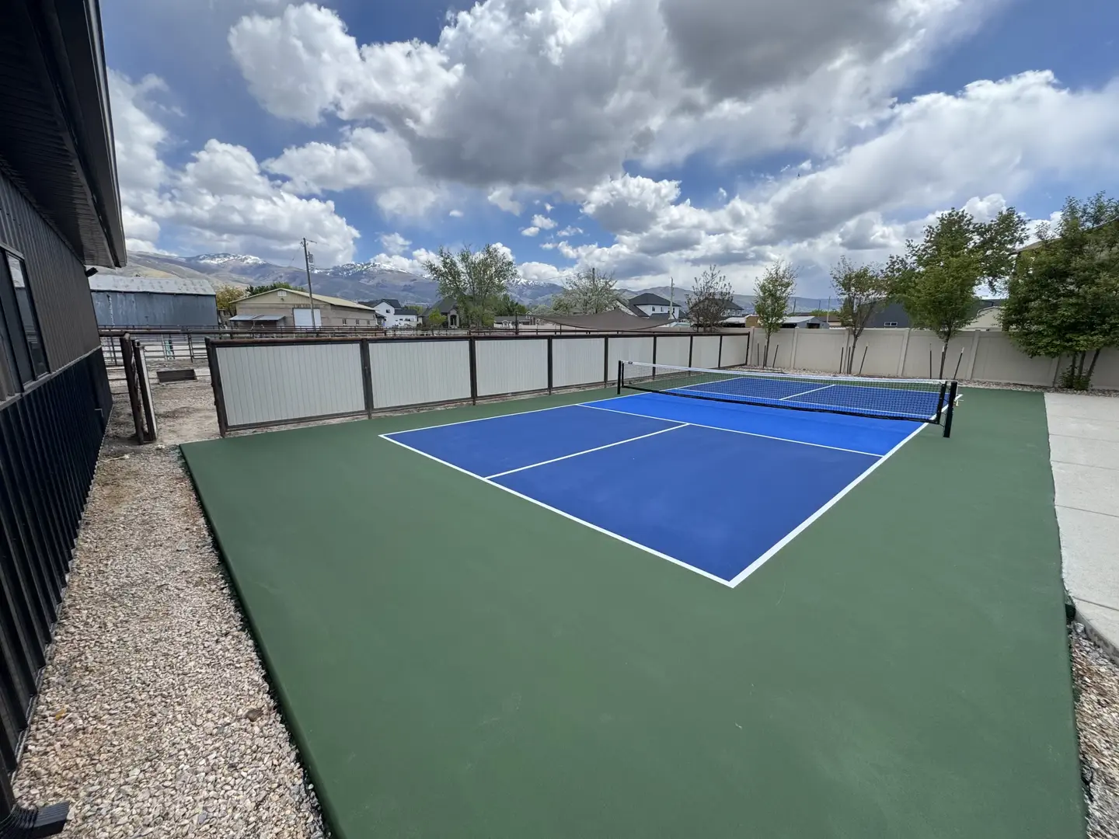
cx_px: 560
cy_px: 420
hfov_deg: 102.1
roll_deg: -0.3
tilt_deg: -12.5
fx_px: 453
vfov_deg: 85.7
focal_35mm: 14
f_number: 2.2
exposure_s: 1/1236
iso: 50
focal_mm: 2.22
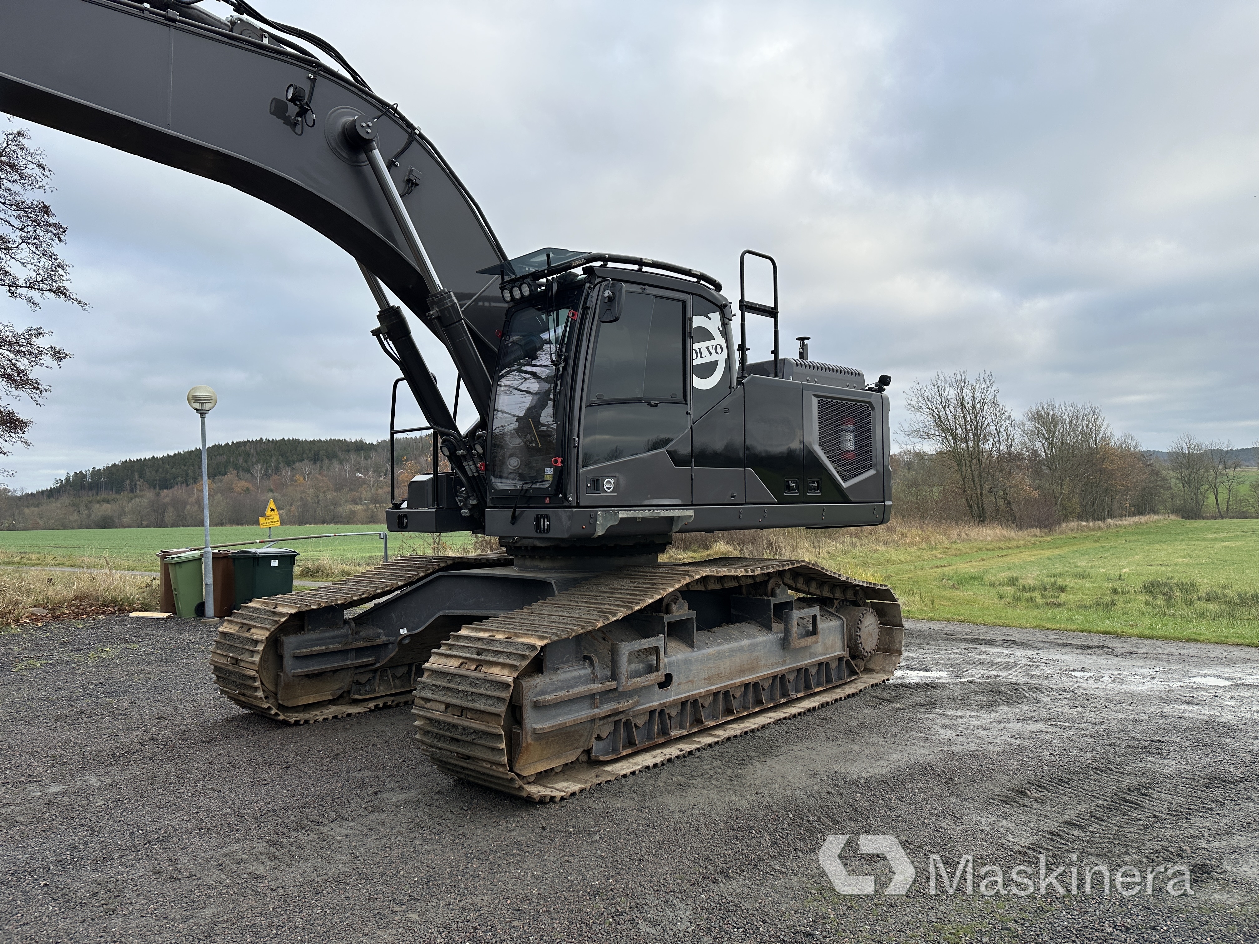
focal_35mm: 24
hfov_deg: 71.6
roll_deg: +4.5
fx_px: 873
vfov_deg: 56.8
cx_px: 630
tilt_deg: +0.6
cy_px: 472
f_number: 1.78
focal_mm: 6.86
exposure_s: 1/797
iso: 80
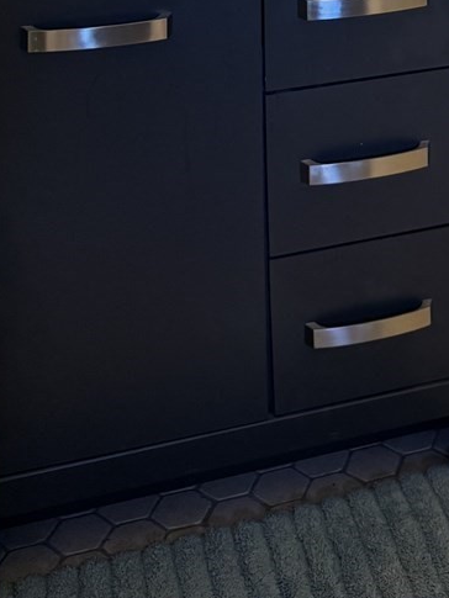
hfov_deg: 18.4
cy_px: -271
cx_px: 540
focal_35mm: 76
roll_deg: +0.8
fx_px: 1314
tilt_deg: -6.8
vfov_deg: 21.8
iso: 200
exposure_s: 1/120
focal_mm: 6.76
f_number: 1.78
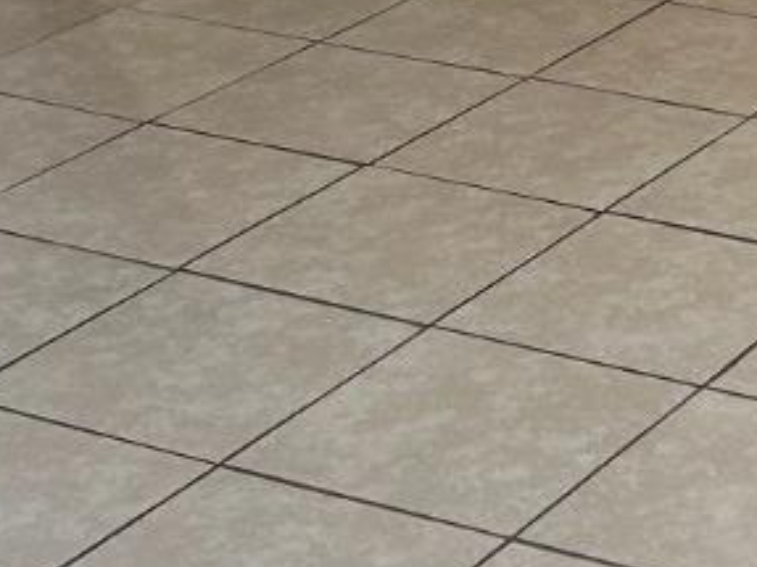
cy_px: -407
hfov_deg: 13.9
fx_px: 2973
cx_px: 1018
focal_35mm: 136
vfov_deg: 10.3
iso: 80
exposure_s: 1/60
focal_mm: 5.7
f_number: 1.5
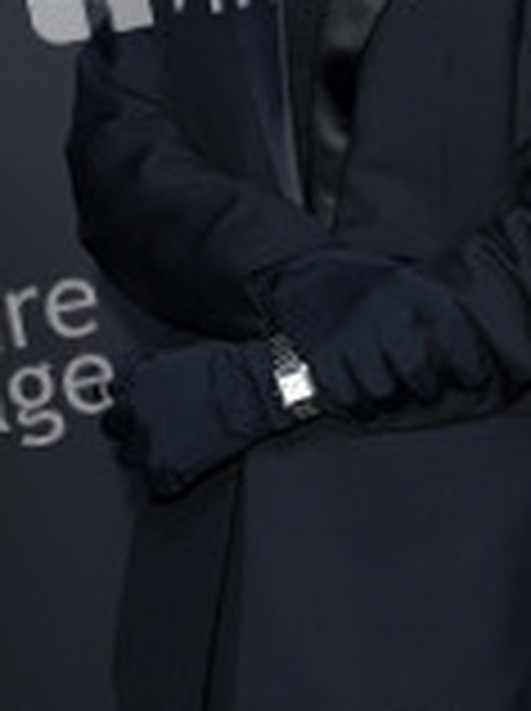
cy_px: 162
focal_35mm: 117
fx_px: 2399
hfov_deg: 12.6
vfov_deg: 16.7
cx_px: 374
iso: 1000
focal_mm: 48
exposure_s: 1/250
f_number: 5.6
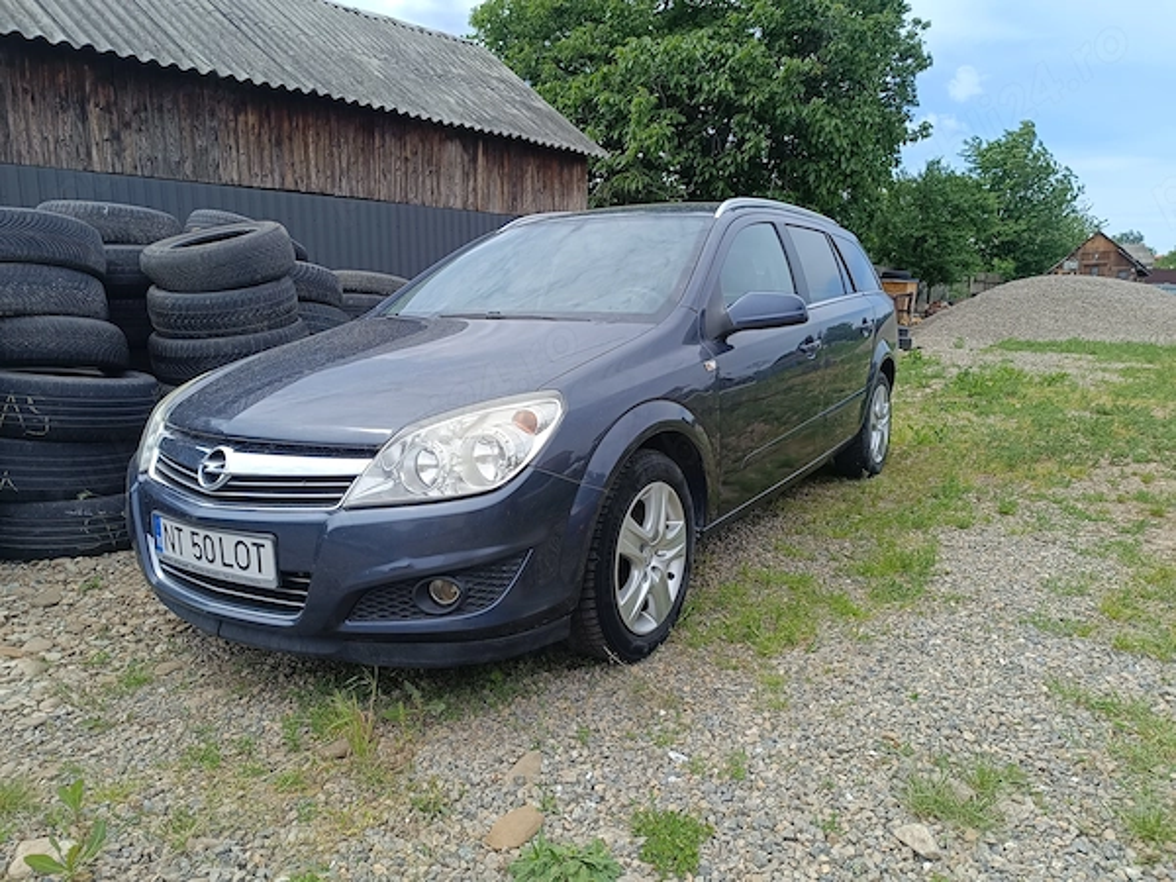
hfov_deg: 71.6
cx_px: 588
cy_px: 441
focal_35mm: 24
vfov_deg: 56.8
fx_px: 815
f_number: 1.88
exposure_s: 1/765
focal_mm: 5.59
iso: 53
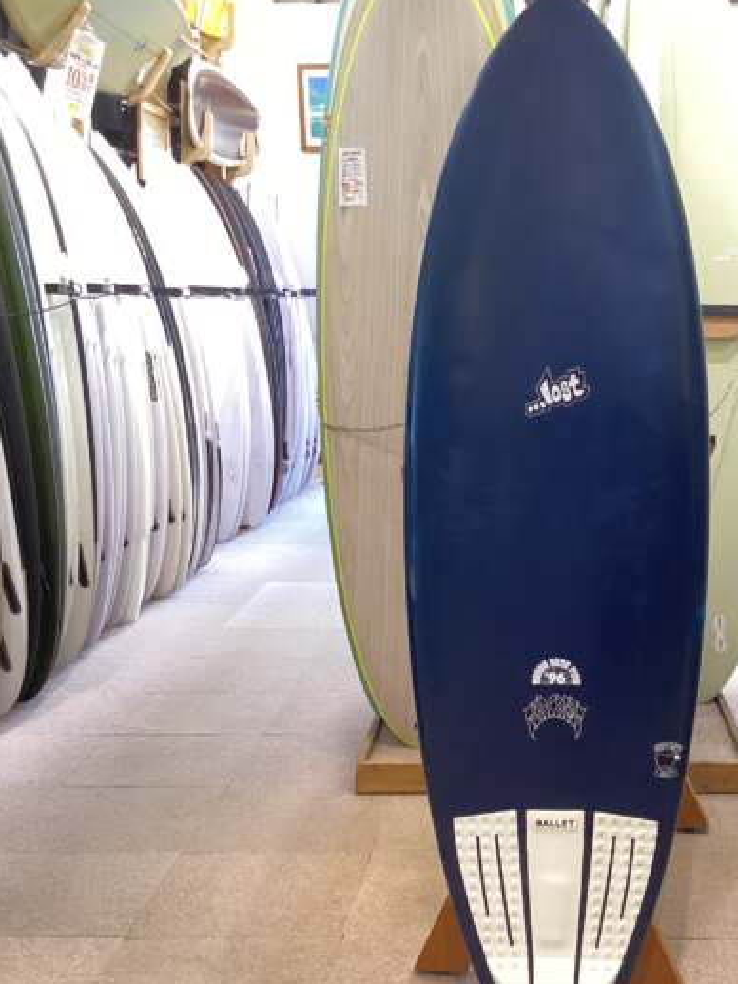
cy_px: 560
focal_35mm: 48
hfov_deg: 29.7
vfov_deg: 39.6
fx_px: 1364
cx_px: 563
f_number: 2.4
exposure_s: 1/50
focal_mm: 3.3
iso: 250
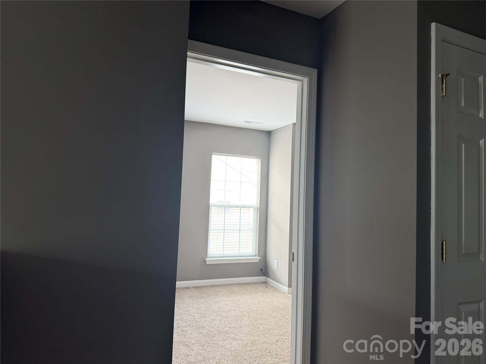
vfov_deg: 56.8
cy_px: 182
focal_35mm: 24
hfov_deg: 71.6
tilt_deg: +4.4
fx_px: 337
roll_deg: -0.4
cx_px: 243
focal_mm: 6.76
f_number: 1.78
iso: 200
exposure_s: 1/60
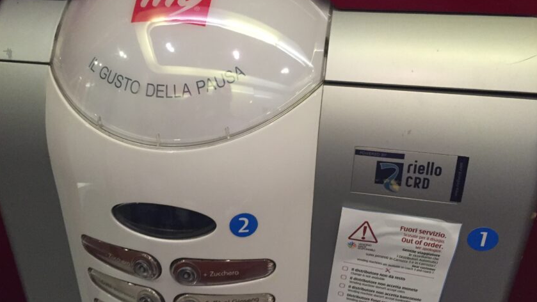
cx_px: 269
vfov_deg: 36.7
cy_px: 154
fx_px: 456
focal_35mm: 32
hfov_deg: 61.0
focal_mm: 4.15
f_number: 2.2
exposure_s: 1/33
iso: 320
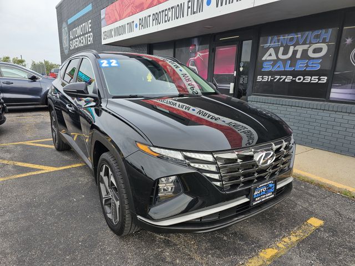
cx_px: 178
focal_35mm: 23
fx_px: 236
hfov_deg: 73.9
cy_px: 133
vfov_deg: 58.9
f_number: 1.7
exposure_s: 1/183
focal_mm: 6.3
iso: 10
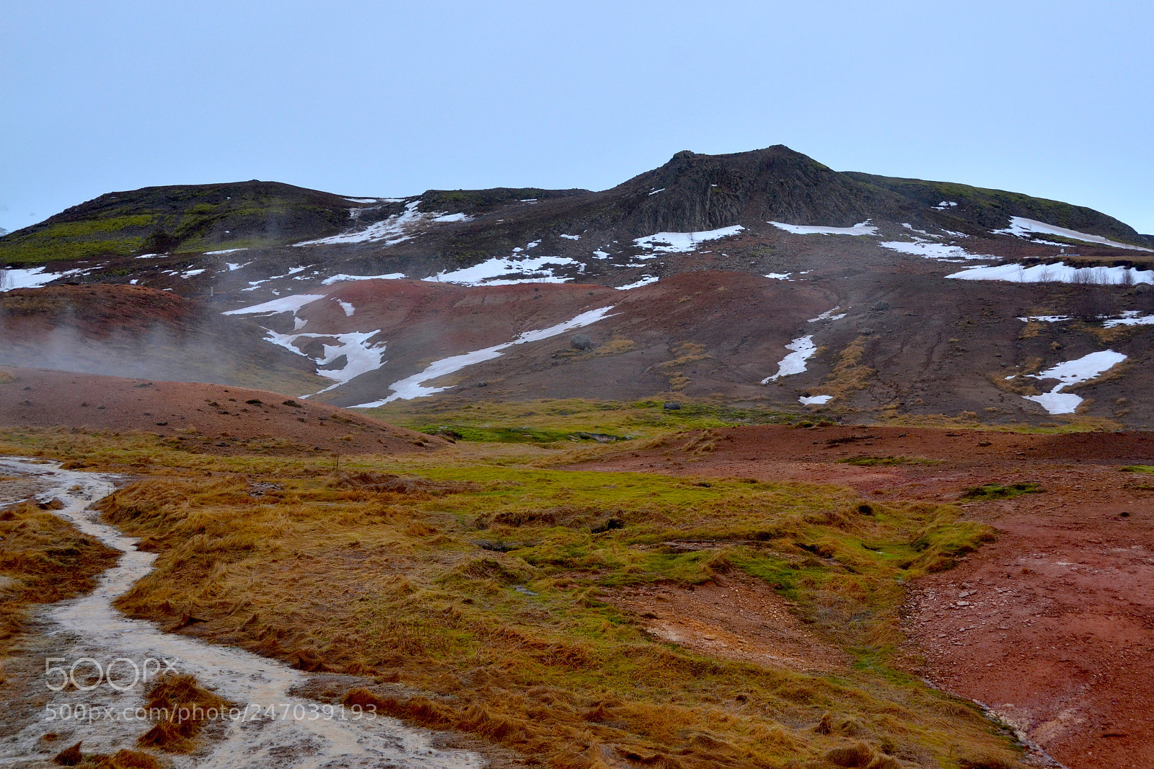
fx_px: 1538
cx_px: 577
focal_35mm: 48
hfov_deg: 41.1
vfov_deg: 28.1
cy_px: 384
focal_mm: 32
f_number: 6.3
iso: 400
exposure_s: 1/320
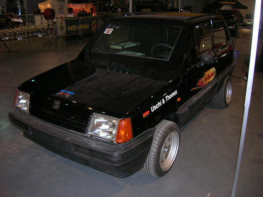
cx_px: 132
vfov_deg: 41.8
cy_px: 98
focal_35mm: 34
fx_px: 258
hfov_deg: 54.0
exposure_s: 1/60.1
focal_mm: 5.7
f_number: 2.9
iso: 149
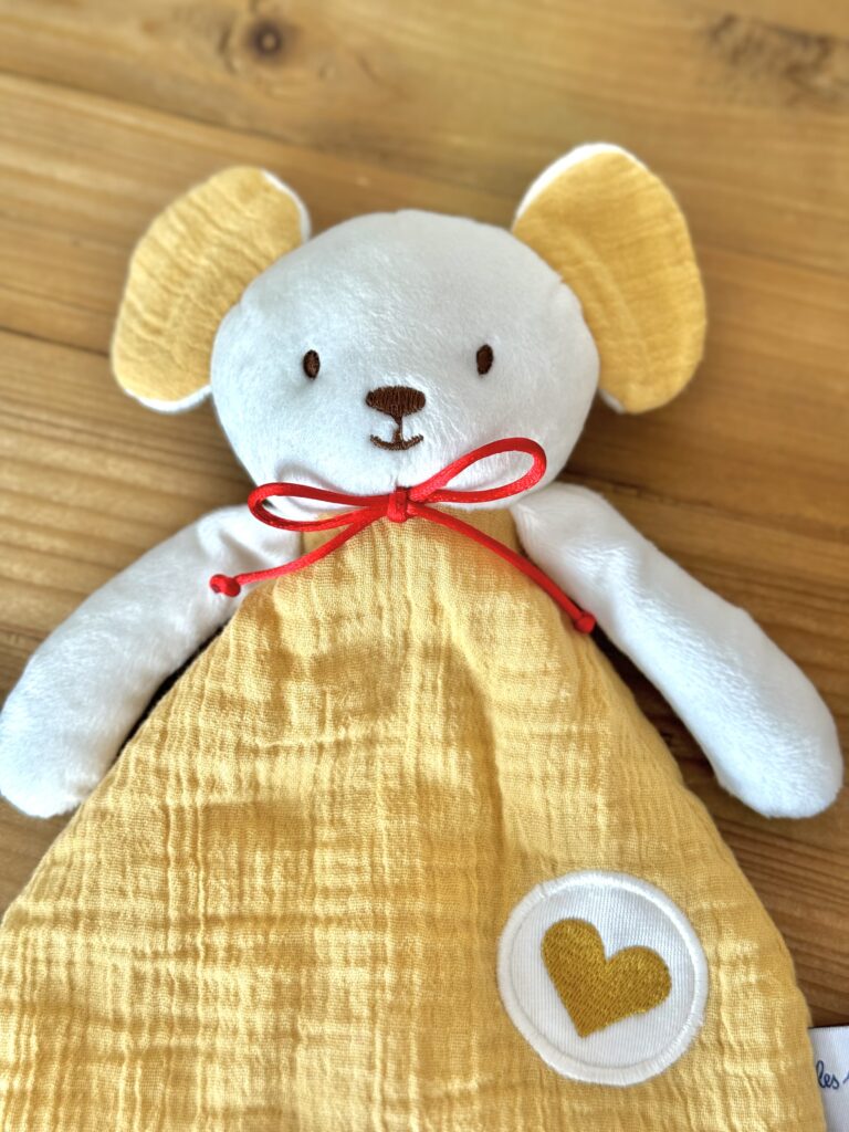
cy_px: 566
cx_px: 424
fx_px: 1570
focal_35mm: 48
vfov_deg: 39.7
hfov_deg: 30.3
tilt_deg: -79.4
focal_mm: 6.76
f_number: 1.78
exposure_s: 1/192
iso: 64
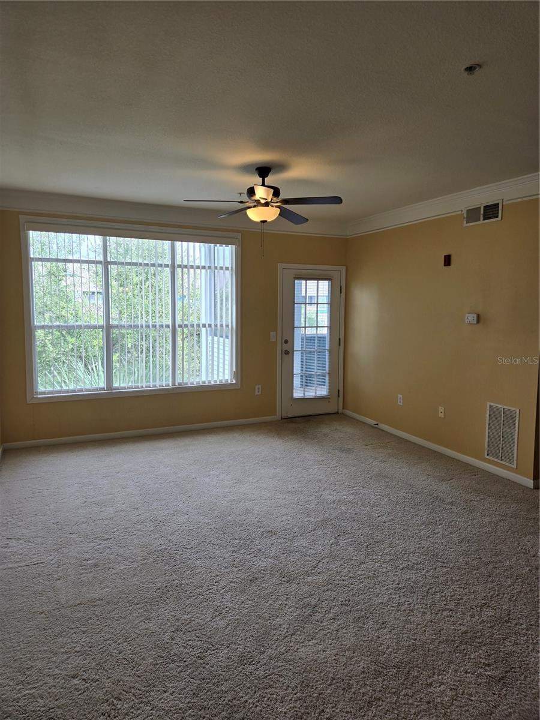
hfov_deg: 58.9
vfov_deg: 73.9
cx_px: 270
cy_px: 360
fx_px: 478
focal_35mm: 23
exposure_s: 1/140
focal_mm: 5.4
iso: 25
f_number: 1.8
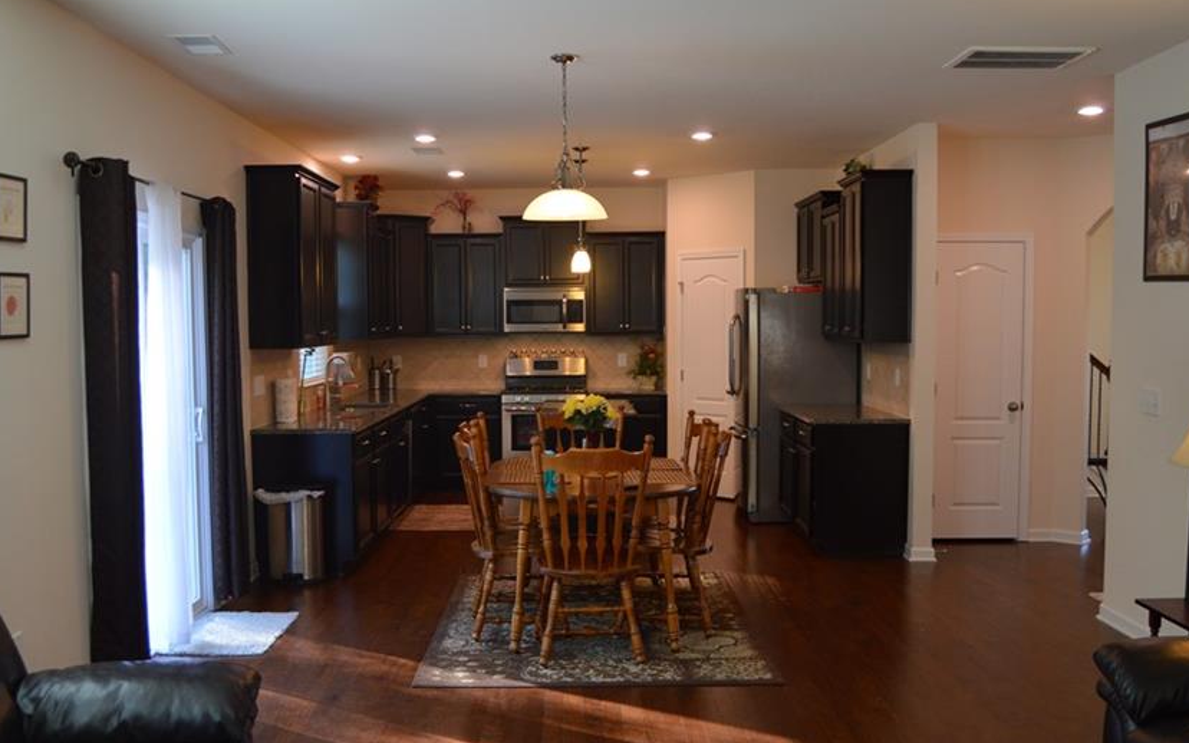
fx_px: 1101
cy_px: 384
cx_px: 563
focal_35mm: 34
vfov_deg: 37.2
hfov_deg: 56.7
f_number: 3.5
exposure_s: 1/60
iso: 560
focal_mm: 18
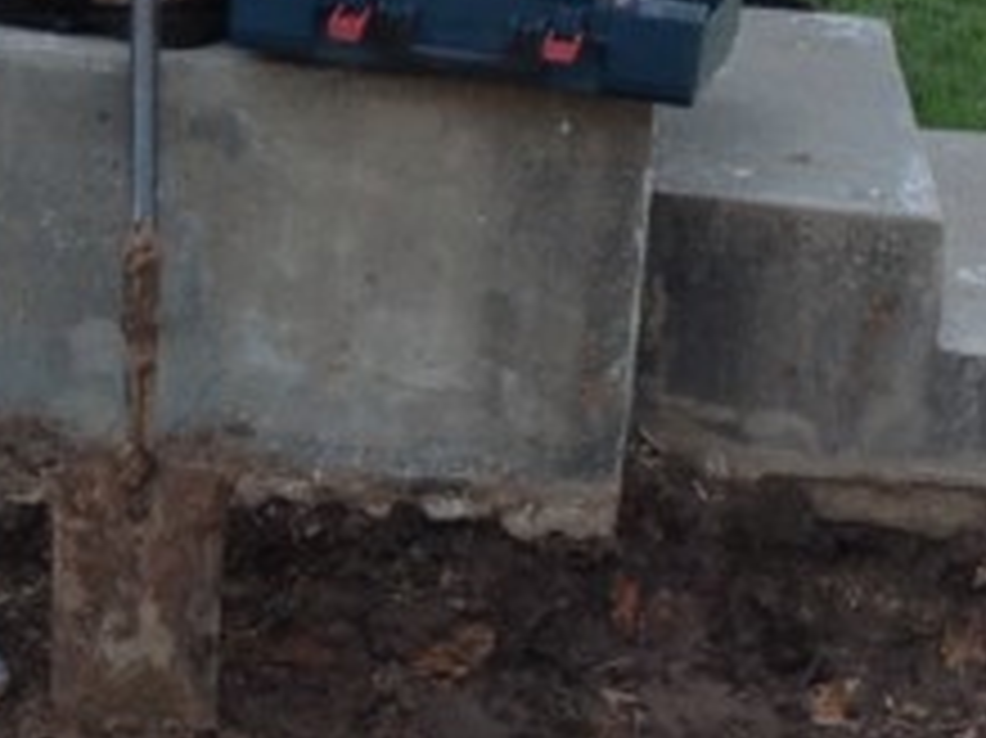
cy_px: 216
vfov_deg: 9.0
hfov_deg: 11.7
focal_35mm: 164
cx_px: -284
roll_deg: -0.4
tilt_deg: -13.7
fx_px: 4669
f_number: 2.4
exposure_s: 1/438
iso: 50
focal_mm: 4.28
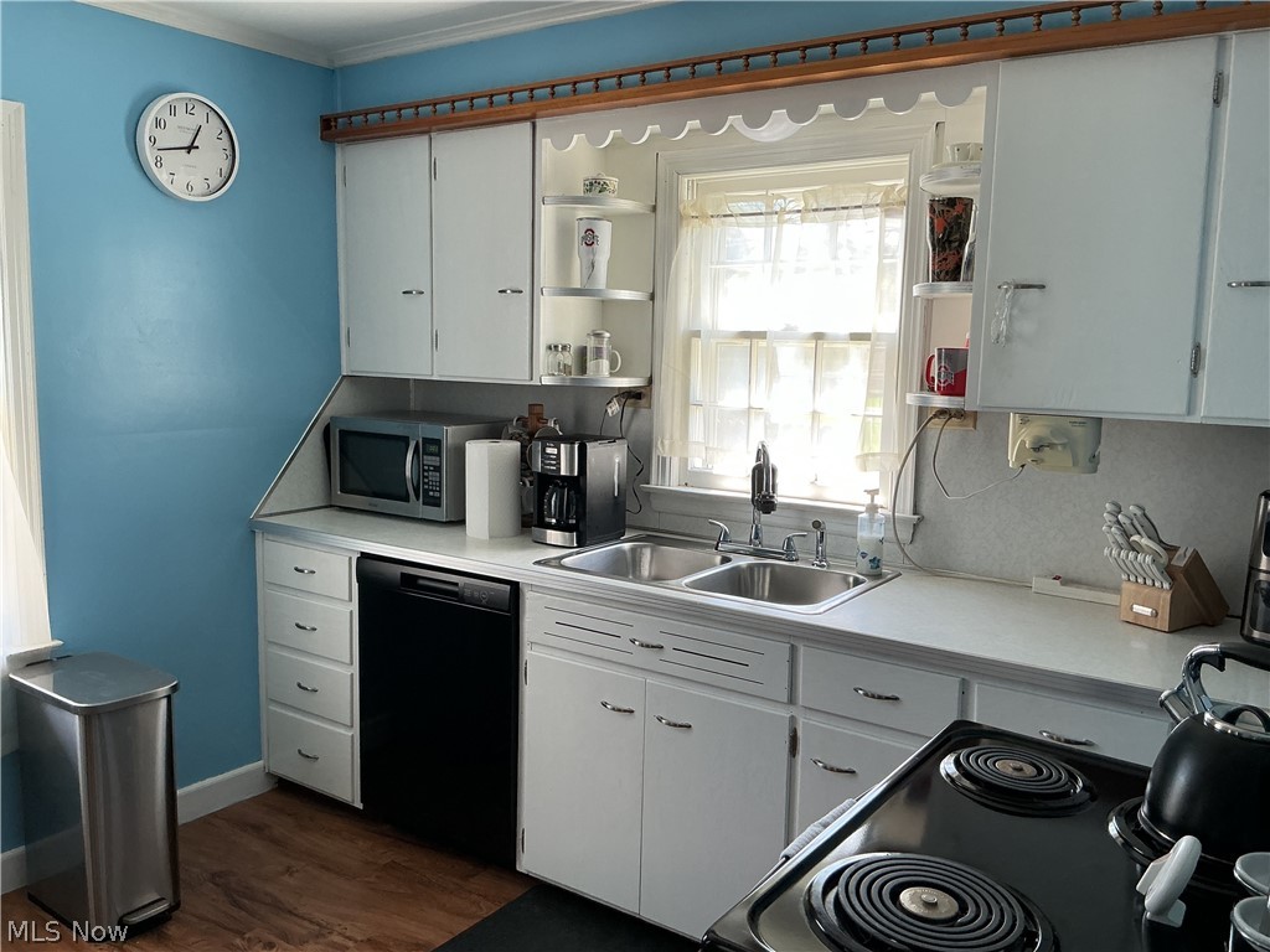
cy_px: 476
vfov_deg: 48.2
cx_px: 635
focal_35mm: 29
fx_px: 1064
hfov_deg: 61.7
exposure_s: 1/120
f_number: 1.8
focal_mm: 3
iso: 64
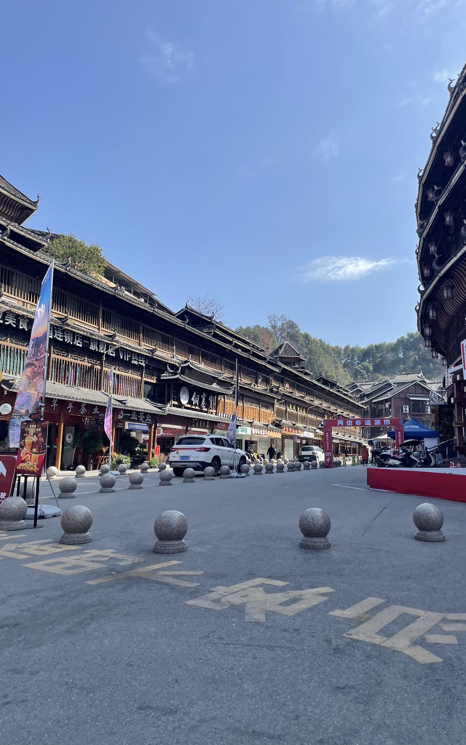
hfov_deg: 44.4
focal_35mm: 28
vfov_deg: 66.5
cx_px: 264
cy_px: 368
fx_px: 569
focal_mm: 4.2
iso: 32
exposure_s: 1/2959
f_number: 1.6
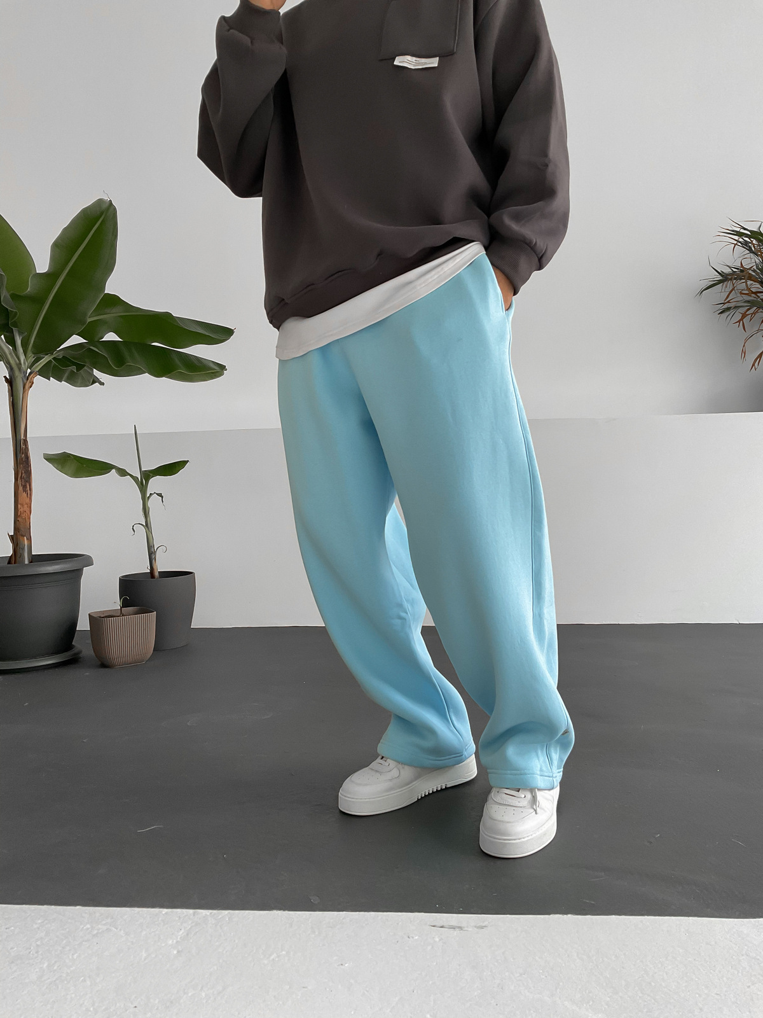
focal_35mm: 29
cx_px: 382
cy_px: 509
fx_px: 852
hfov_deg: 48.2
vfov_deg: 61.7
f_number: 1.8
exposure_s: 1/90
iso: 64
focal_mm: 3
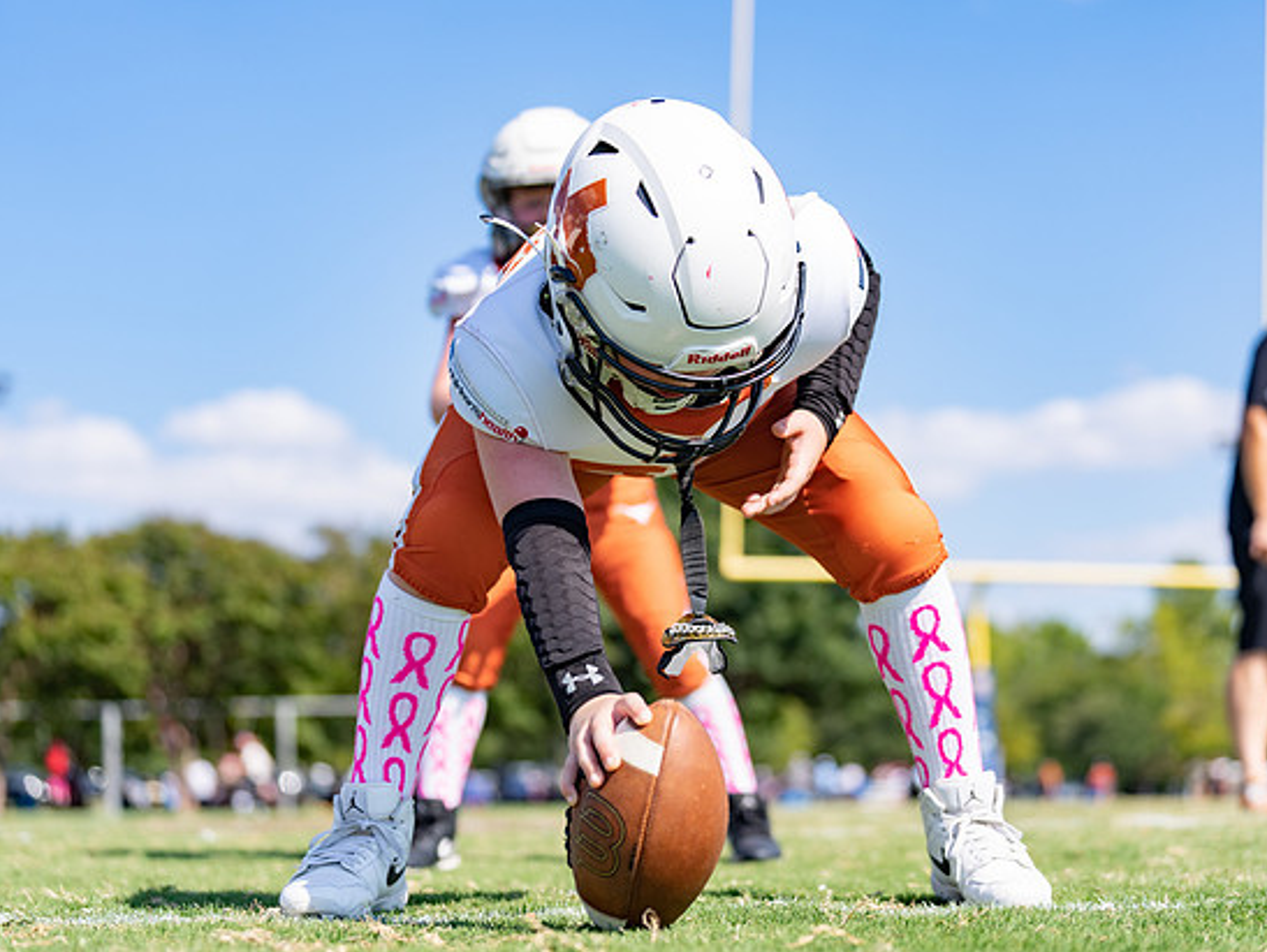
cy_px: 448
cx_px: 673
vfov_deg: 18.2
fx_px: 2967
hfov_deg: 24.1
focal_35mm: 81
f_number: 2.8
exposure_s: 1/1250
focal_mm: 70
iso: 100
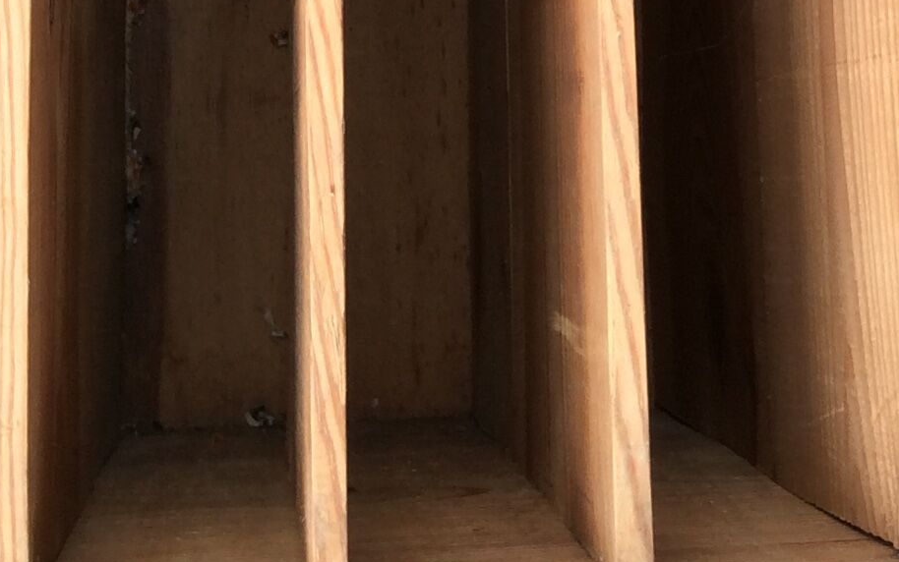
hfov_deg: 21.6
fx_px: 2353
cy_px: -236
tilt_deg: -76.6
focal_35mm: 96
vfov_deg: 13.0
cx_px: 538
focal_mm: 3.3
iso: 32
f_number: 2.4
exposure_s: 1/362
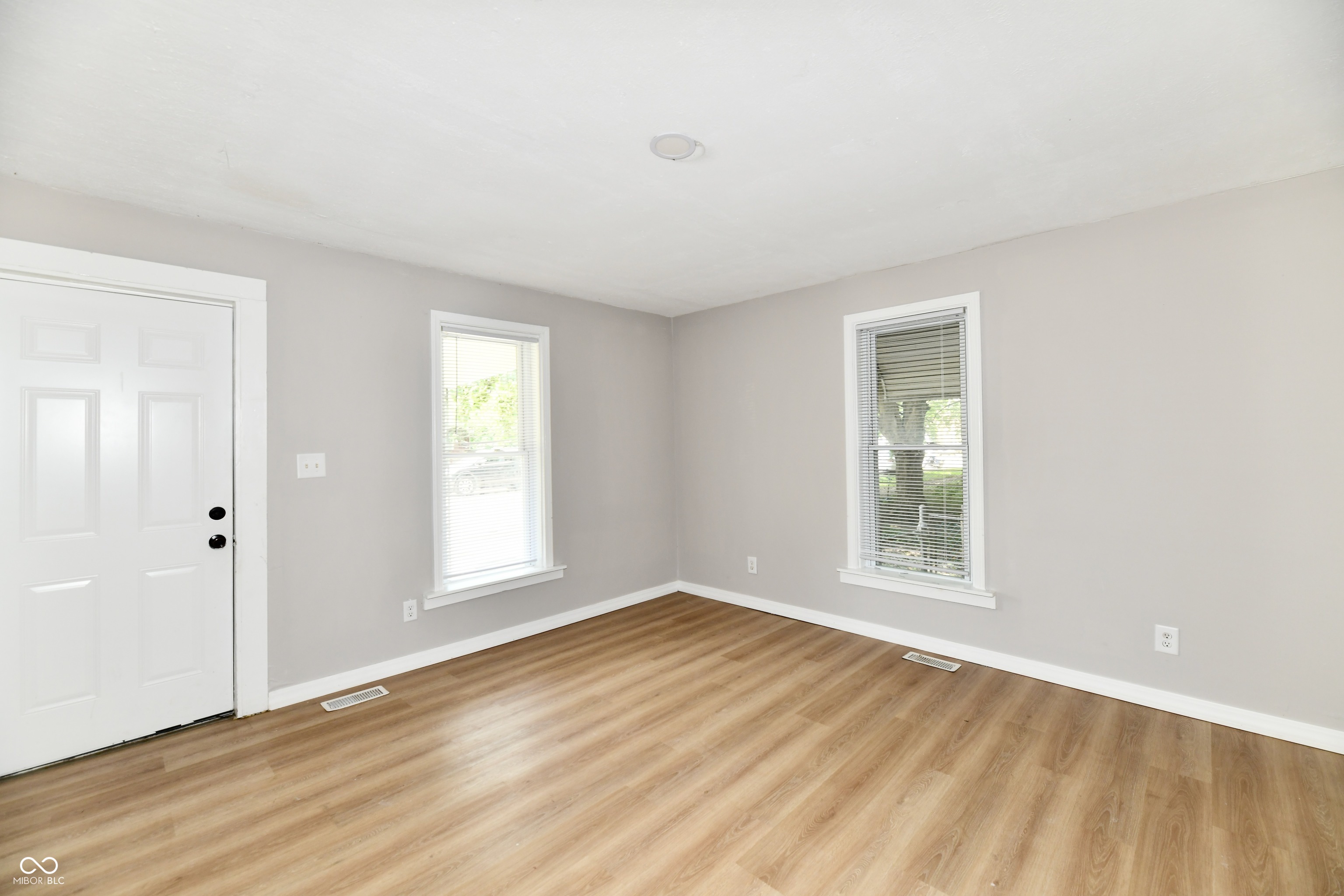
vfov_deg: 81.2
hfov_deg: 104.3
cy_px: 448
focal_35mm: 14
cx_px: 672
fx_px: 523
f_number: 6.3
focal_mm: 14
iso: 640
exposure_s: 1/60
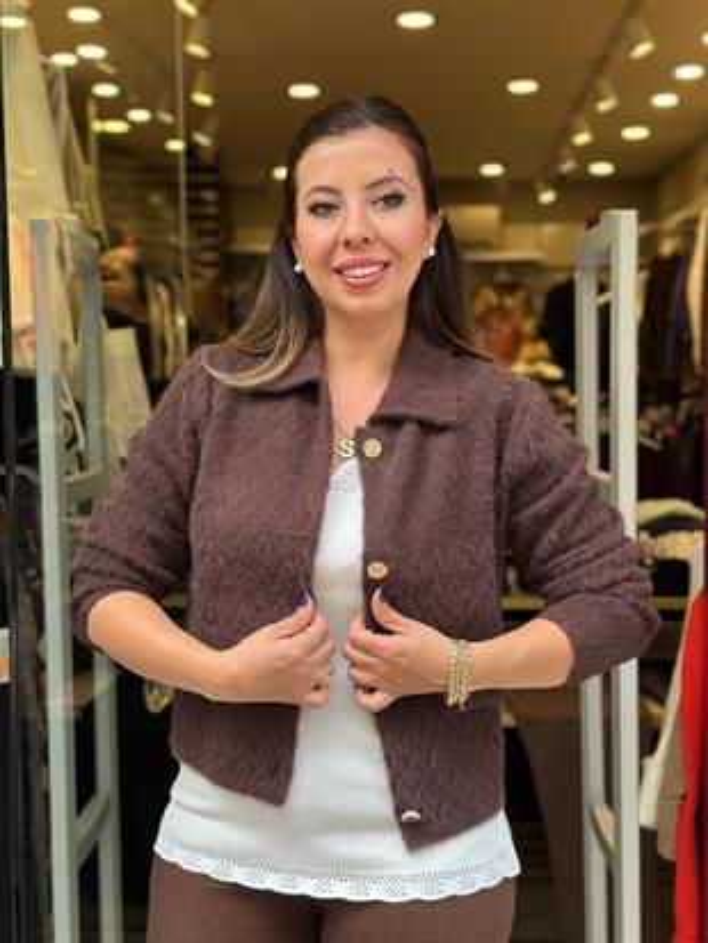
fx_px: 1308
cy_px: 472
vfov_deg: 39.6
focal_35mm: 48
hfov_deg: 30.3
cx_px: 354
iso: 80
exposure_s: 1/269
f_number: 1.78
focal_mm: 6.86
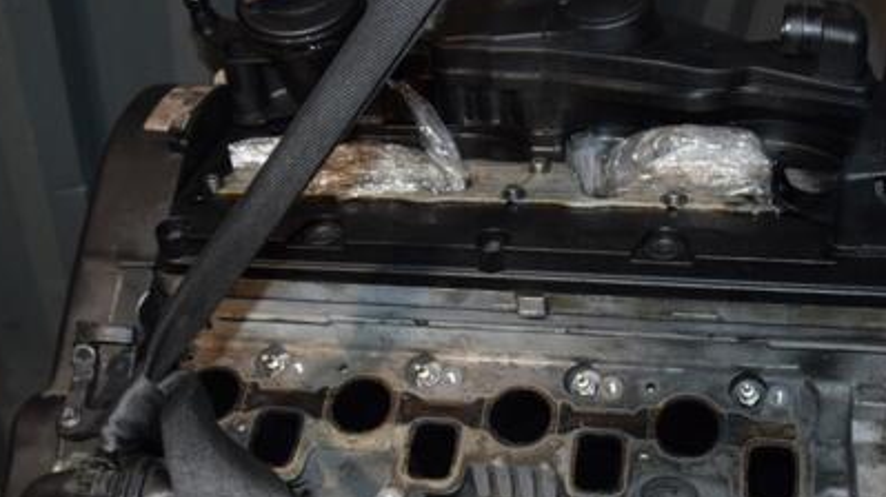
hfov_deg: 39.7
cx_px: 526
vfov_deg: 23.0
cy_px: 280
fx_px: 1221
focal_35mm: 52
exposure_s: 1/60
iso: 800
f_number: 5
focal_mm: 22
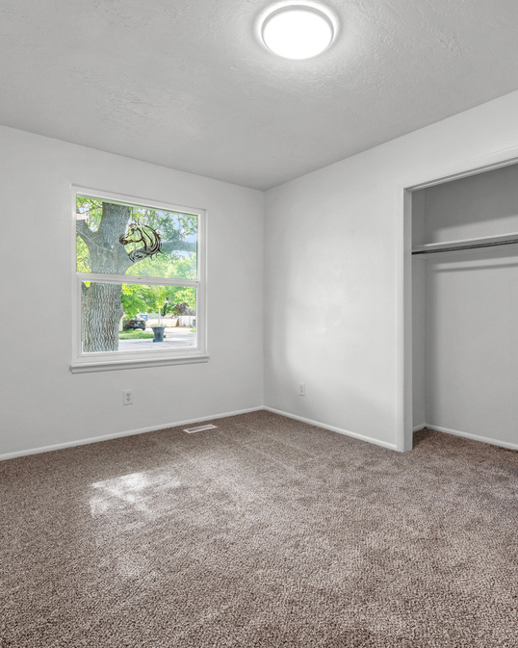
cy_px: 322
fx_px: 383
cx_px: 302
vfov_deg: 80.4
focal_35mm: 20
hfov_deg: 67.6
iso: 500
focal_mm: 14
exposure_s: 1/3
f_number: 8
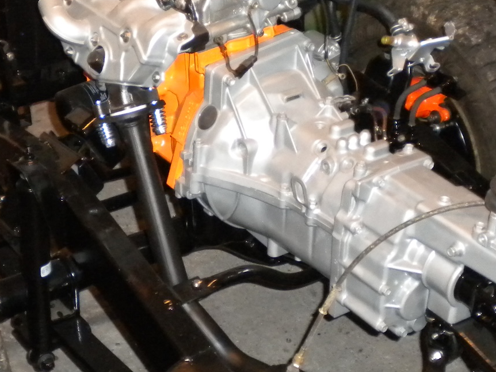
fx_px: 1117
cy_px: 176
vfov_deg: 18.9
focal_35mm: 78
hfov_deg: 25.0
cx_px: 185
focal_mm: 6.3
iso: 400
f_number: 3.1
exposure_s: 1/30
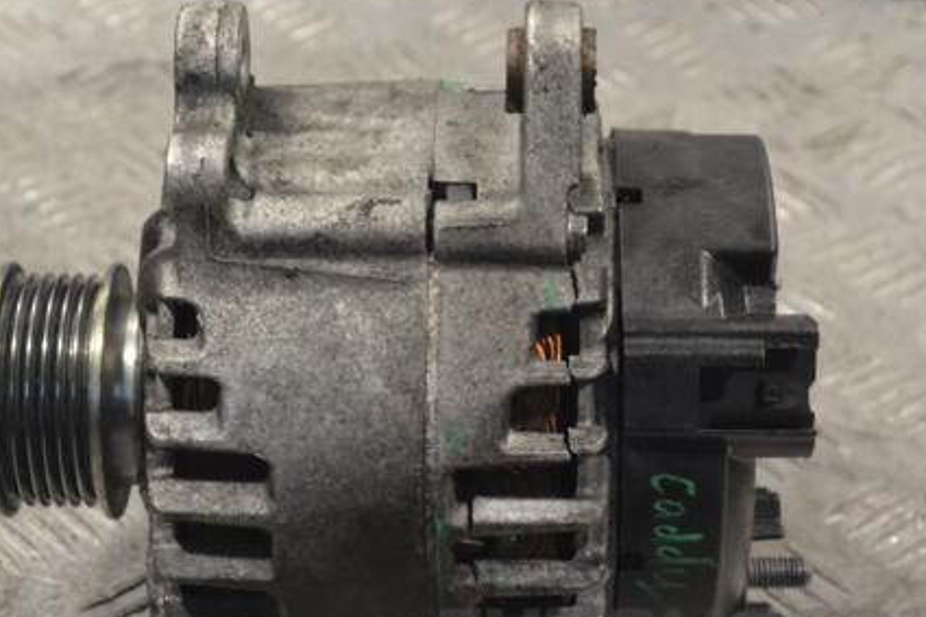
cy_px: 351
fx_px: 2725
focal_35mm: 106
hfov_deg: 19.3
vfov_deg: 12.9
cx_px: 397
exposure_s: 1/250
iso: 3200
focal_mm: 50
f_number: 8
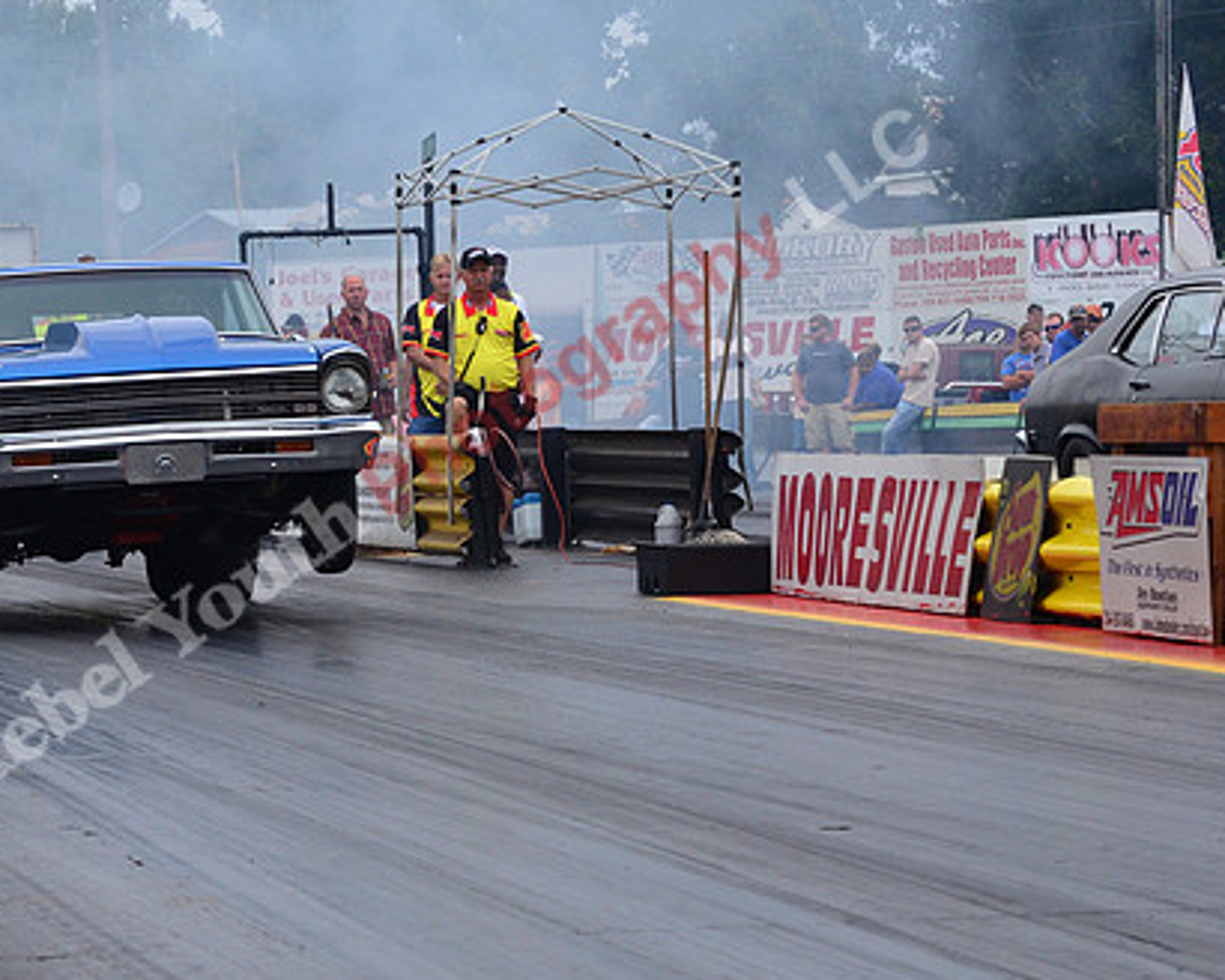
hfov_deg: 12.1
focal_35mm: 159
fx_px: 5765
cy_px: 490
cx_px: 415
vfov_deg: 9.7
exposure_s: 1/1250
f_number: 9
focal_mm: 80
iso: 1000
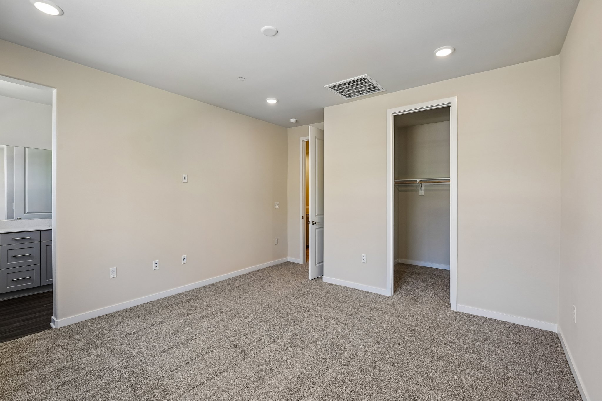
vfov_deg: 73.4
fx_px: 269
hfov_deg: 96.4
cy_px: 200
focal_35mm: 16
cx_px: 301
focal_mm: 16.1
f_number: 8
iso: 400
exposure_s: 1/60
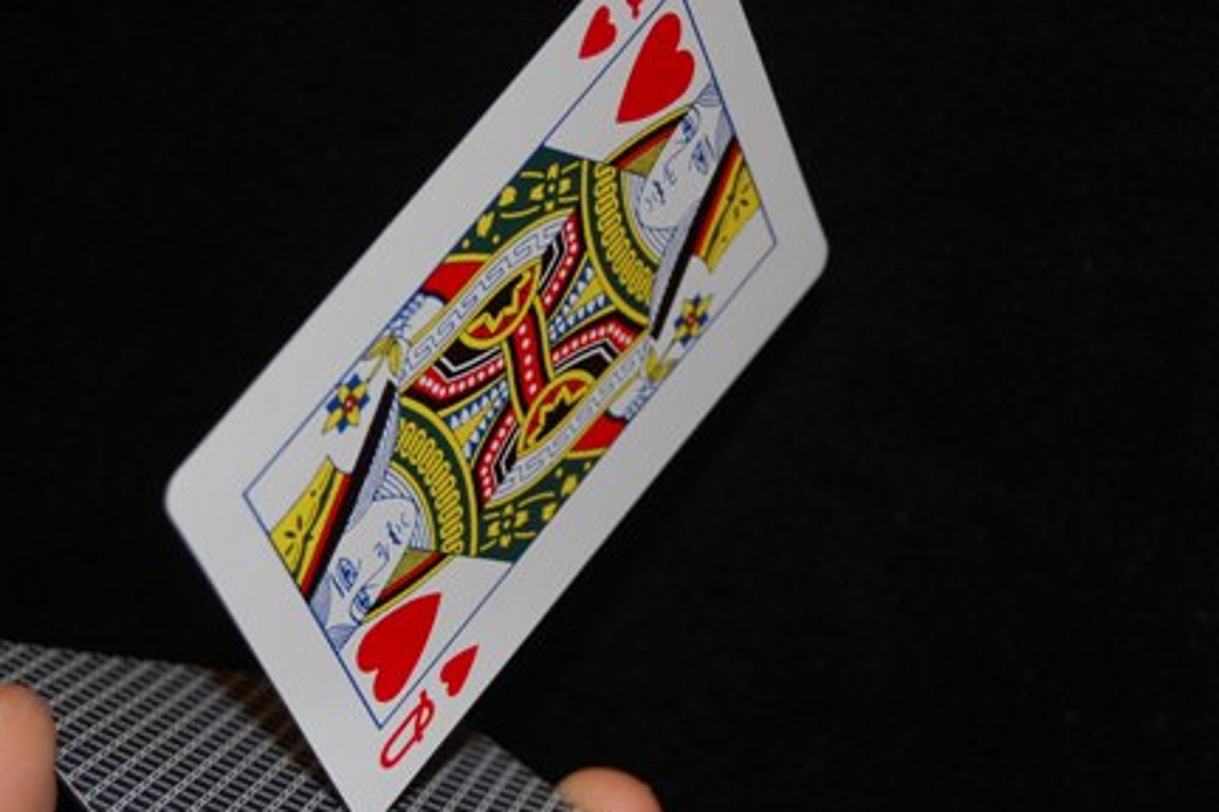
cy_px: 372
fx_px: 3758
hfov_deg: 18.4
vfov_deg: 12.3
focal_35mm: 111
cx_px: 505
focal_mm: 50
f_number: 5.6
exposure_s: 1/60
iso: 400
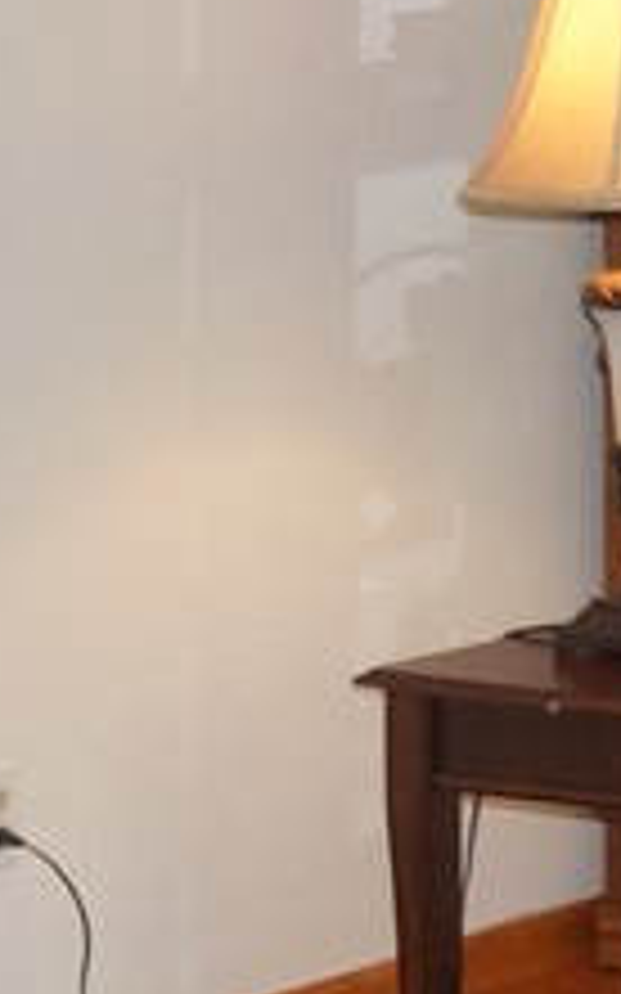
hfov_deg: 6.2
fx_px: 5690
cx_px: 754
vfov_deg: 10.0
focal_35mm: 210
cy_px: 832
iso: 640
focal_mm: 28
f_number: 4
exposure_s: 1/60
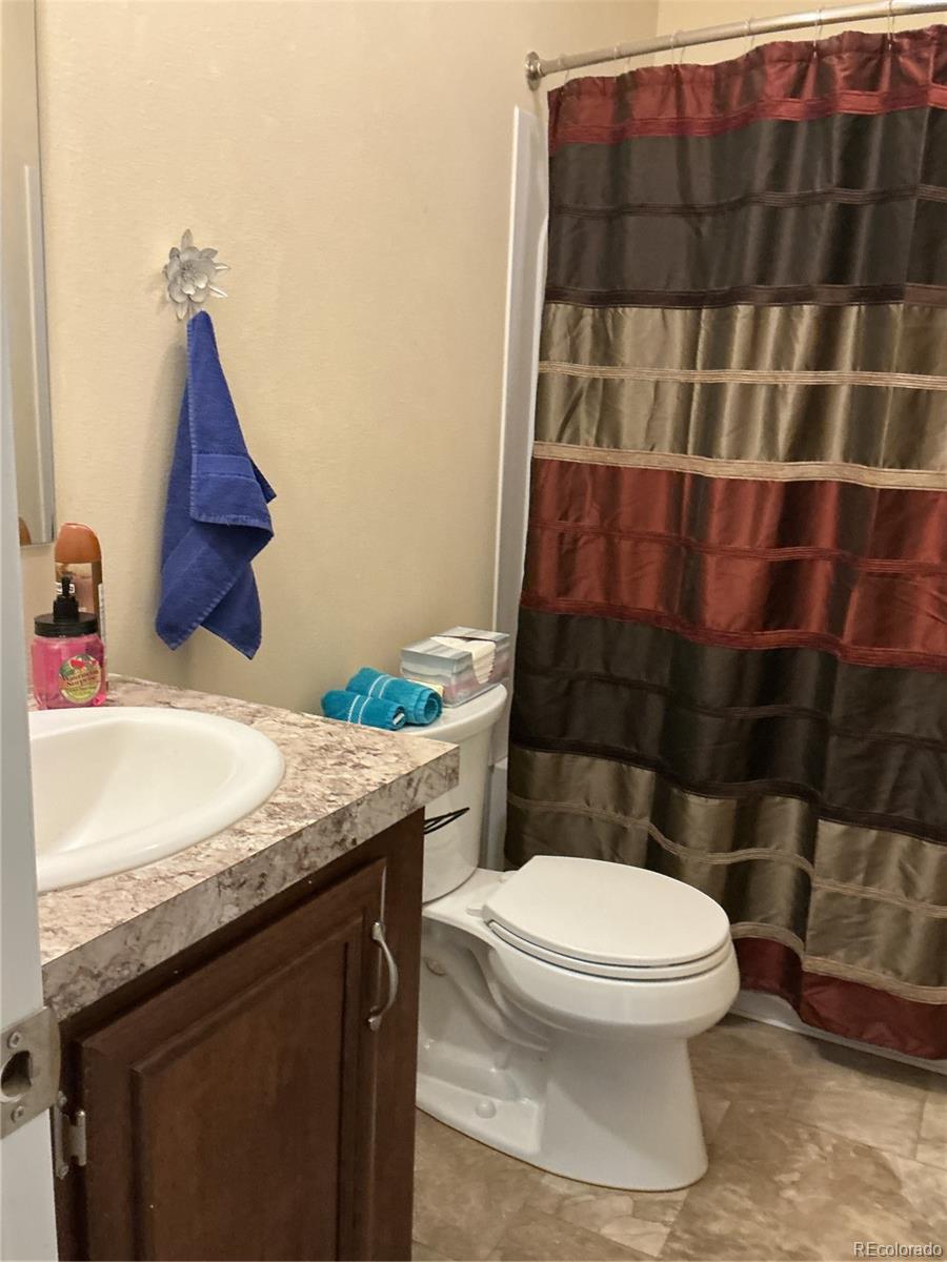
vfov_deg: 61.7
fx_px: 1058
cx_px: 474
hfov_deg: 48.2
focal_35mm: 29
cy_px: 631
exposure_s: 1/60
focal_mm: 3
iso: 250
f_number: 1.8
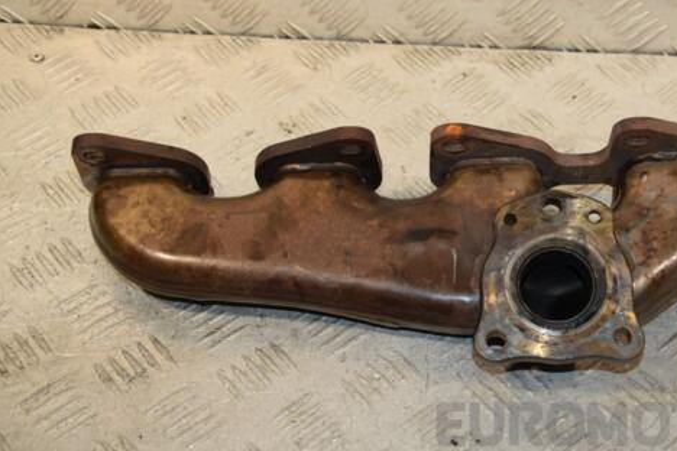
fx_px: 1373
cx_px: 409
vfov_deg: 18.7
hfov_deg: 27.6
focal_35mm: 73
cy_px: 231
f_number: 6.3
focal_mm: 38
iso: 800
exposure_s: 1/200
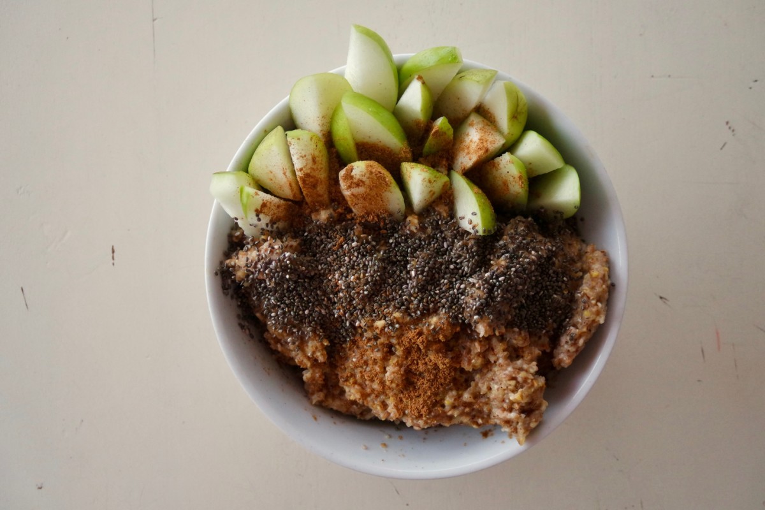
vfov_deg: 37.9
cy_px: 255
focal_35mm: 35
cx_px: 382
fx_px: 744
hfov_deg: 54.4
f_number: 4
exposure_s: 1/50
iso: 800
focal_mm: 13
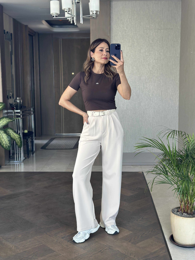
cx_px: 98
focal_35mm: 48
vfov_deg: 39.7
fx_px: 361
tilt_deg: -17.9
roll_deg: +1.0
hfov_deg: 30.3
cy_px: 130
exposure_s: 1/106
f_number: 1.78
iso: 125
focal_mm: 6.86
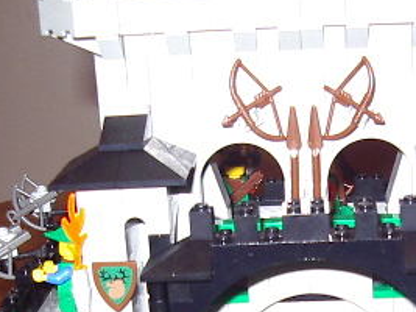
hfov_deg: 21.4
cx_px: 305
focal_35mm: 91
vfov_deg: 15.8
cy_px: 342
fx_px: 1093
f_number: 2.6
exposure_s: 1/60
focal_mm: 5.8
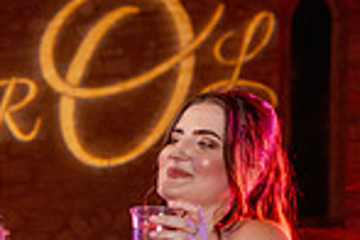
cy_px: 381
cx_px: -198
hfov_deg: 18.7
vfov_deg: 13.4
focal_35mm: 95
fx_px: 950
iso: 1000
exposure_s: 1/200
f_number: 3.5
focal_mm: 24
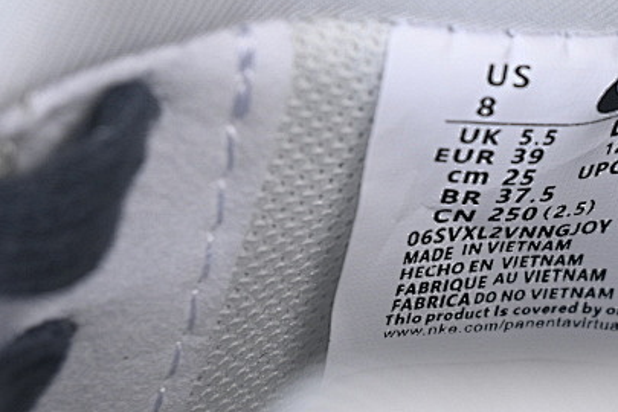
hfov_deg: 10.1
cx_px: 714
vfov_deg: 6.9
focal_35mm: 200
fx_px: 3433
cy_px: 204
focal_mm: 50
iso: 160
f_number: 7.1
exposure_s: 1/80
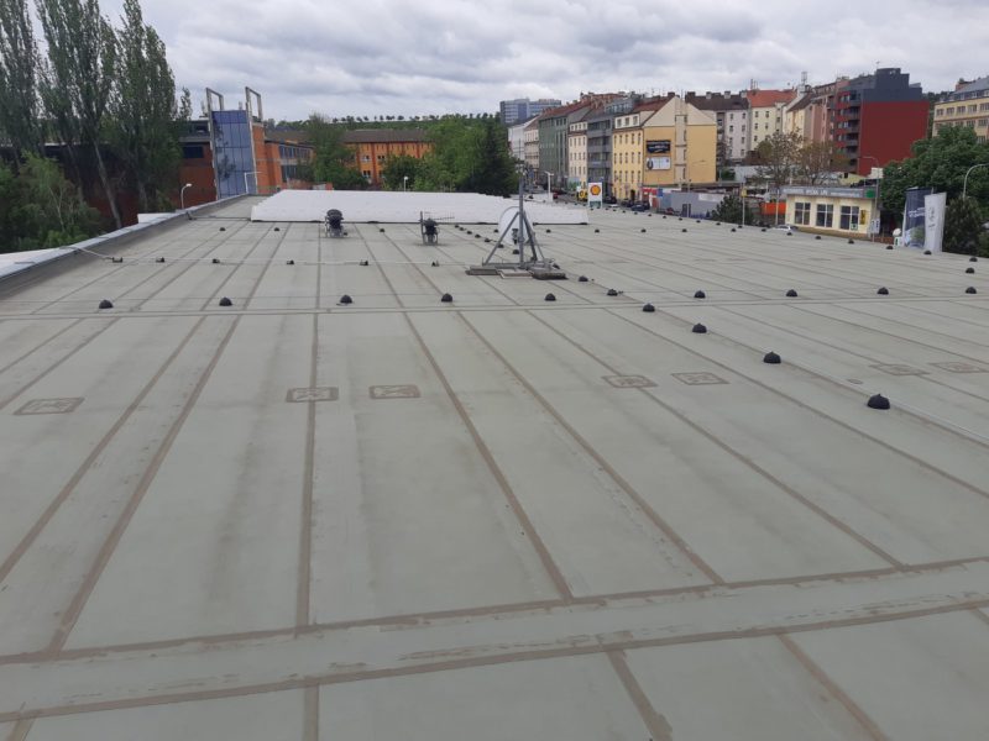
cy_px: 370
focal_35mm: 26
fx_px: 743
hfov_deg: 67.3
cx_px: 494
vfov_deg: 53.1
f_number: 1.7
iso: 40
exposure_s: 1/1408
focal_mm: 3.93
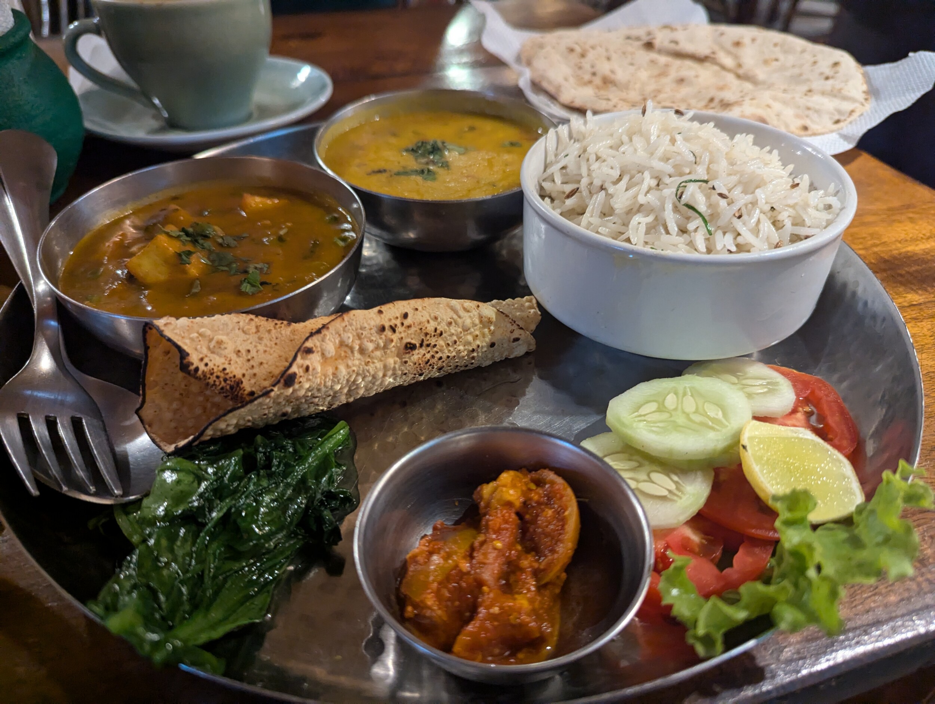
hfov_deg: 71.5
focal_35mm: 24
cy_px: 352
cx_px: 468
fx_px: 649
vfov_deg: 56.9
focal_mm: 6.81
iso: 1551
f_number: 1.85
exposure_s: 1/50
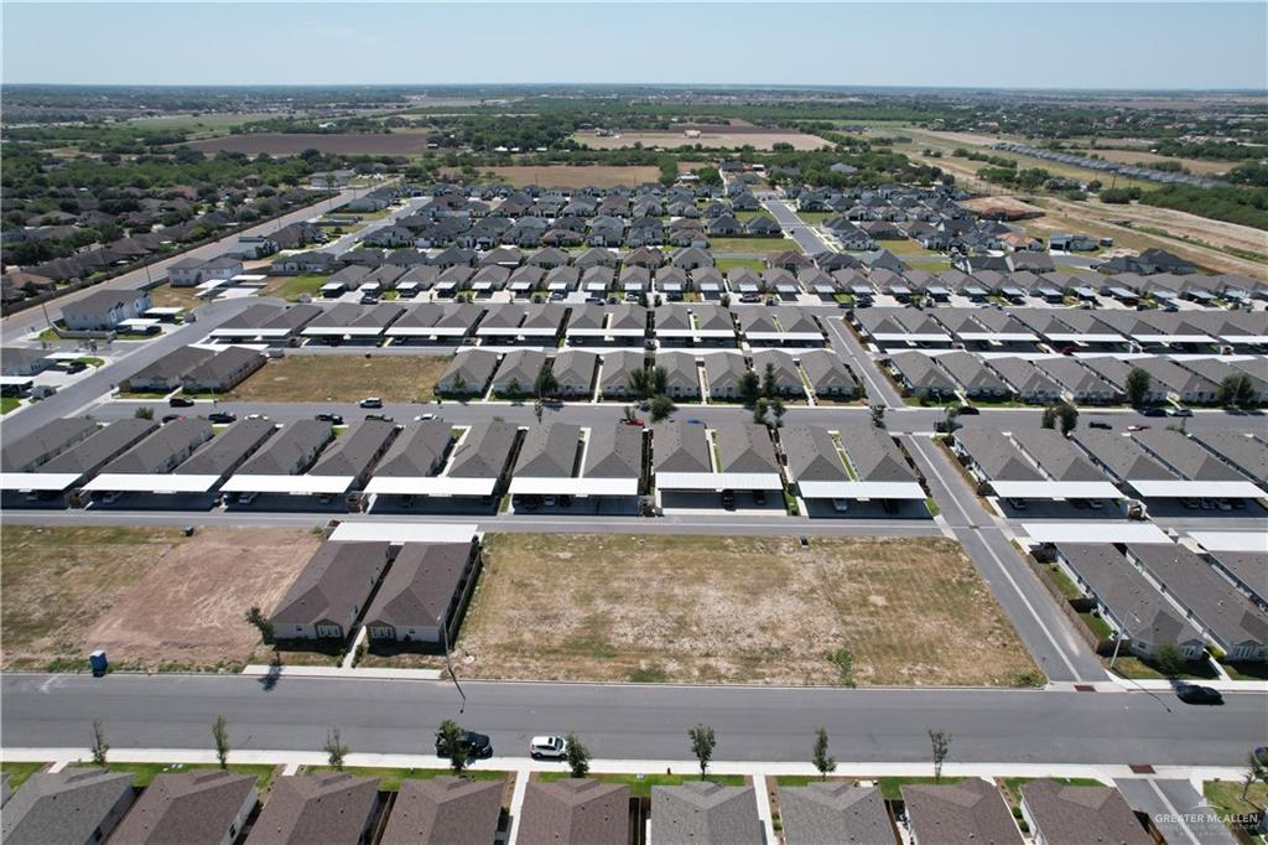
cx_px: 634
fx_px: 775
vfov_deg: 57.2
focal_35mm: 22
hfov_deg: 78.6
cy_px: 422
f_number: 2.8
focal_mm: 8.38
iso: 150
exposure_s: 1/3000
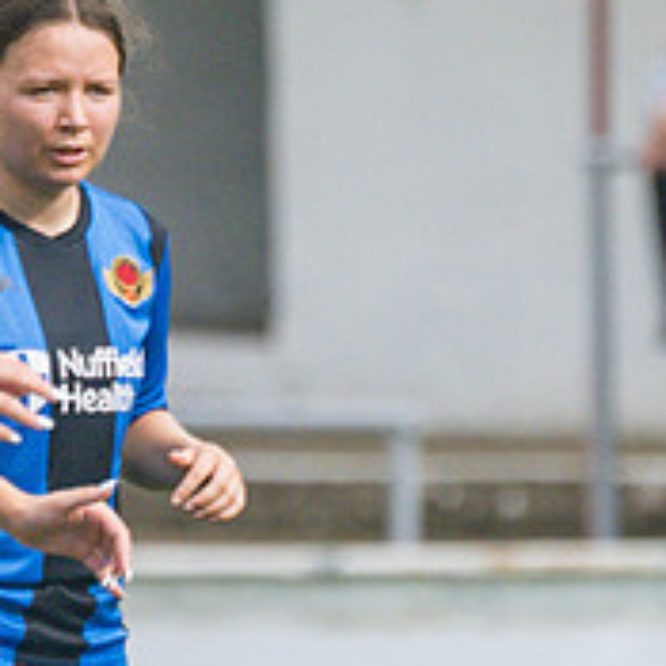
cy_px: 687
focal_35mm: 1982
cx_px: 24
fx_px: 43143
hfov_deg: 0.9
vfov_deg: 0.9
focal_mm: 270
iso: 500
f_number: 4
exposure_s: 1/1000
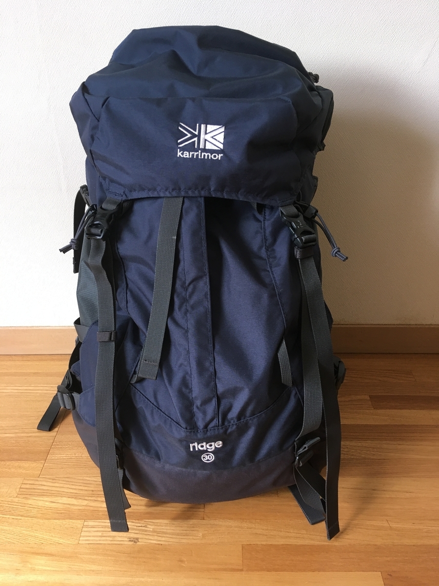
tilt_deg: -29.2
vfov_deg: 61.7
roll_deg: +2.1
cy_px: 293
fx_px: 490
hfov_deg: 48.2
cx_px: 220
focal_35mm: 29
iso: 80
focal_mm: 4.15
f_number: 2.2
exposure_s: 1/30
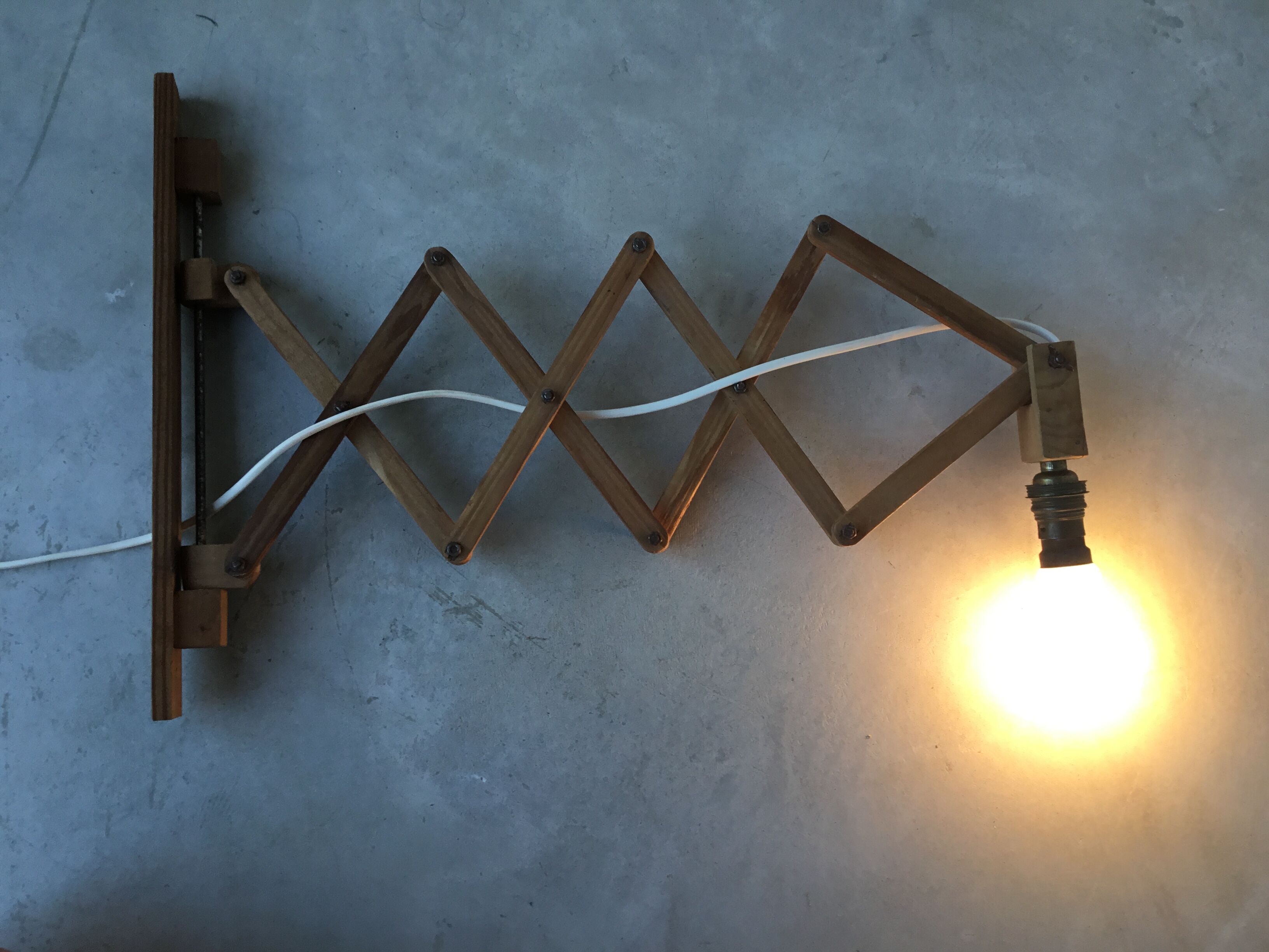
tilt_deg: -83.4
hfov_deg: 58.4
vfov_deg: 45.4
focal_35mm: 31
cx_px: 634
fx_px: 1136
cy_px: 476
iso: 32
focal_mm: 3.3
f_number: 2.4
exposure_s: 1/50
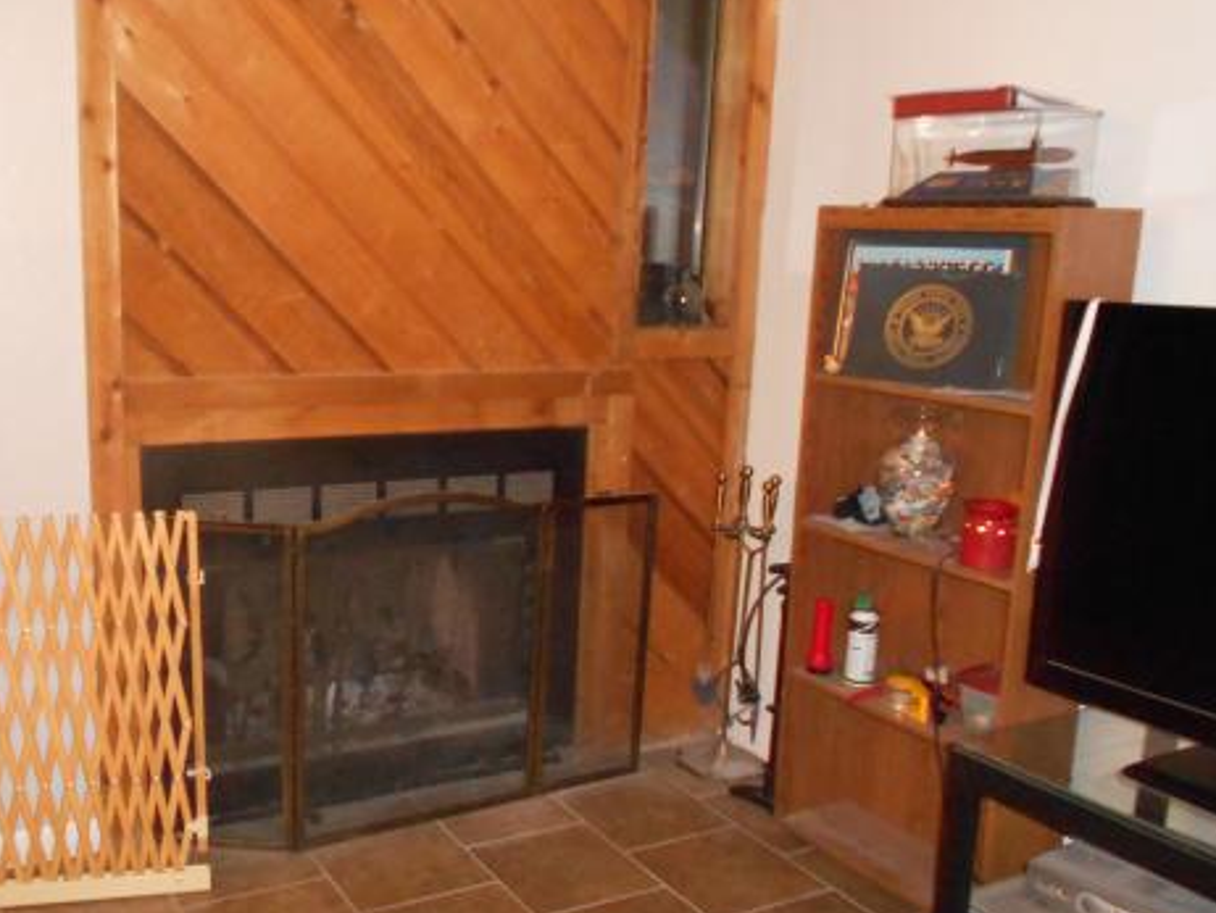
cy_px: 481
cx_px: 479
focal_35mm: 36
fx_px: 1265
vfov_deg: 39.7
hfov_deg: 51.0
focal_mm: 4.6
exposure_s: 1/25
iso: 640
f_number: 3.2
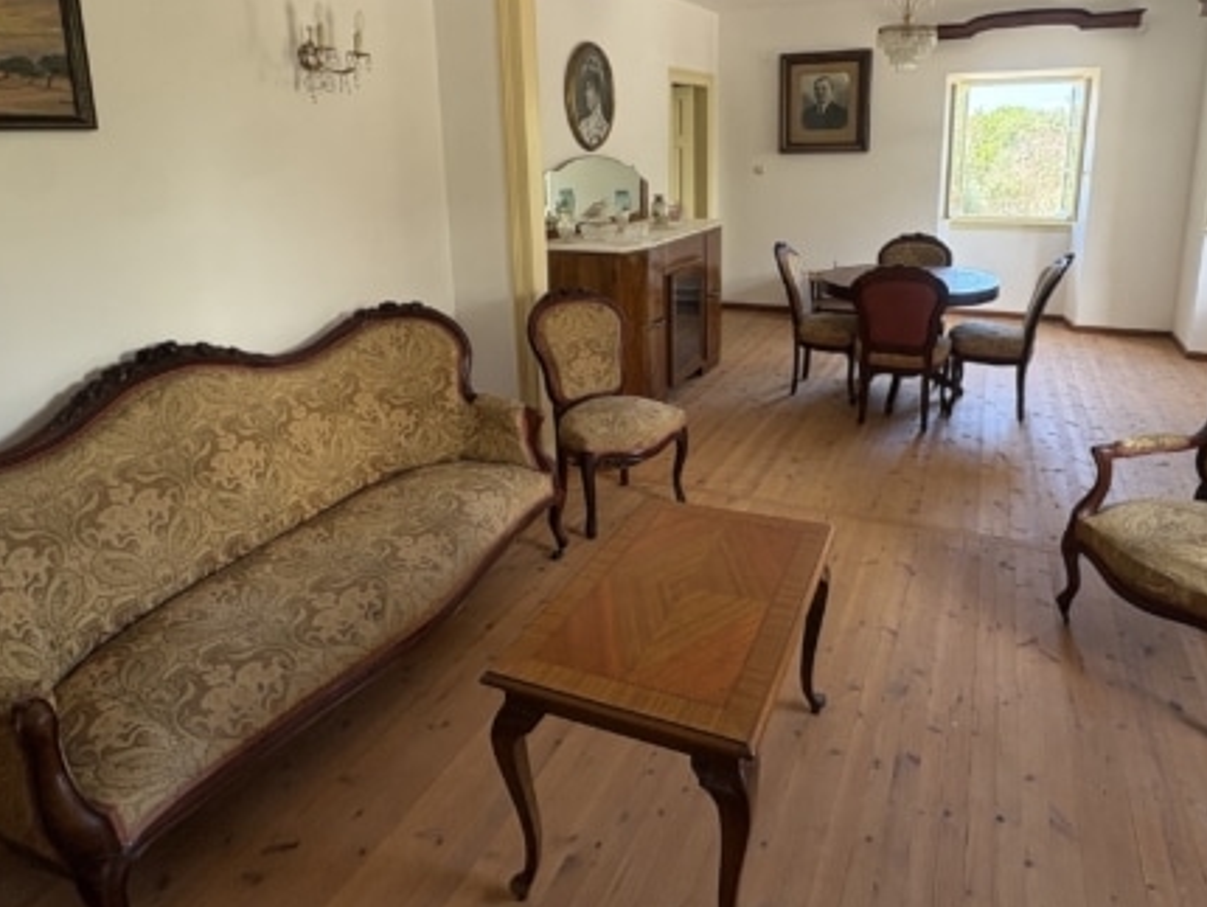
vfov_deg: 68.0
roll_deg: +1.7
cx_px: 646
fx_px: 663
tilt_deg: -12.1
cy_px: 359
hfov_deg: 84.5
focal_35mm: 19
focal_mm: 2.22
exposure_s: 1/99
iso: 125
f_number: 2.2
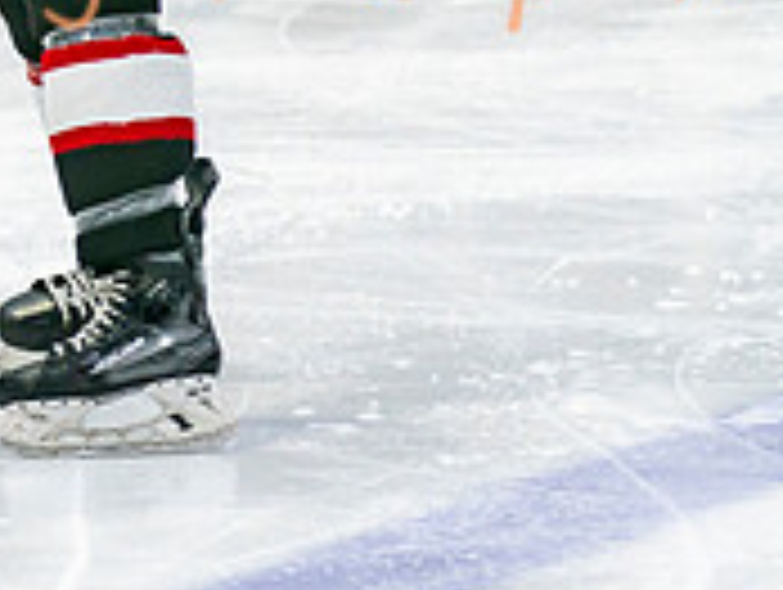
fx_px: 11257
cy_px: -335
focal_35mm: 497
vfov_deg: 3.0
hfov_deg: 4.0
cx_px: 48
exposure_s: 1/640
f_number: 2.8
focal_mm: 125
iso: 800
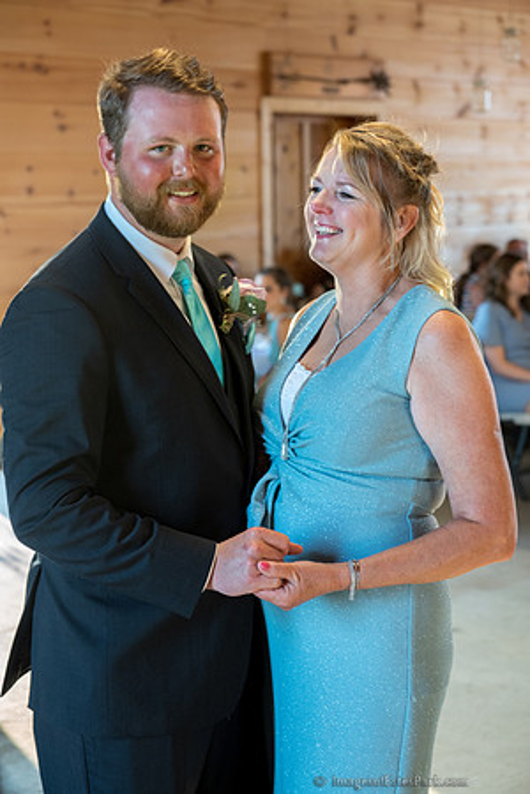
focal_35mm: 70
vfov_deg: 28.8
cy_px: 397
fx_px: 1546
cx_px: 265
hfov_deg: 19.5
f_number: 4.5
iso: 1250
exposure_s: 1/80
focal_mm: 70
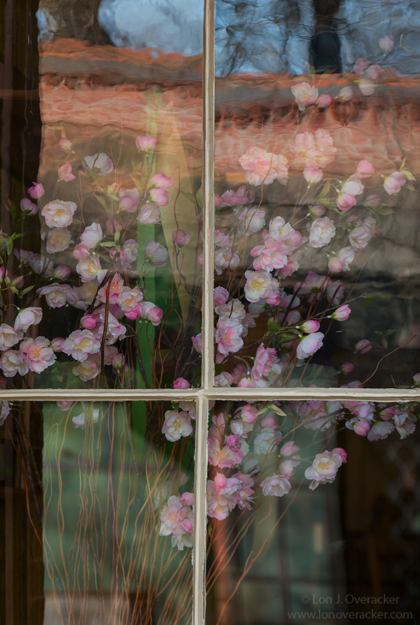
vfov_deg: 17.0
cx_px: 210
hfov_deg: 11.5
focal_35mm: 120
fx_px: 2088
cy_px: 312
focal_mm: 120
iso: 100
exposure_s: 1/40
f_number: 7.1
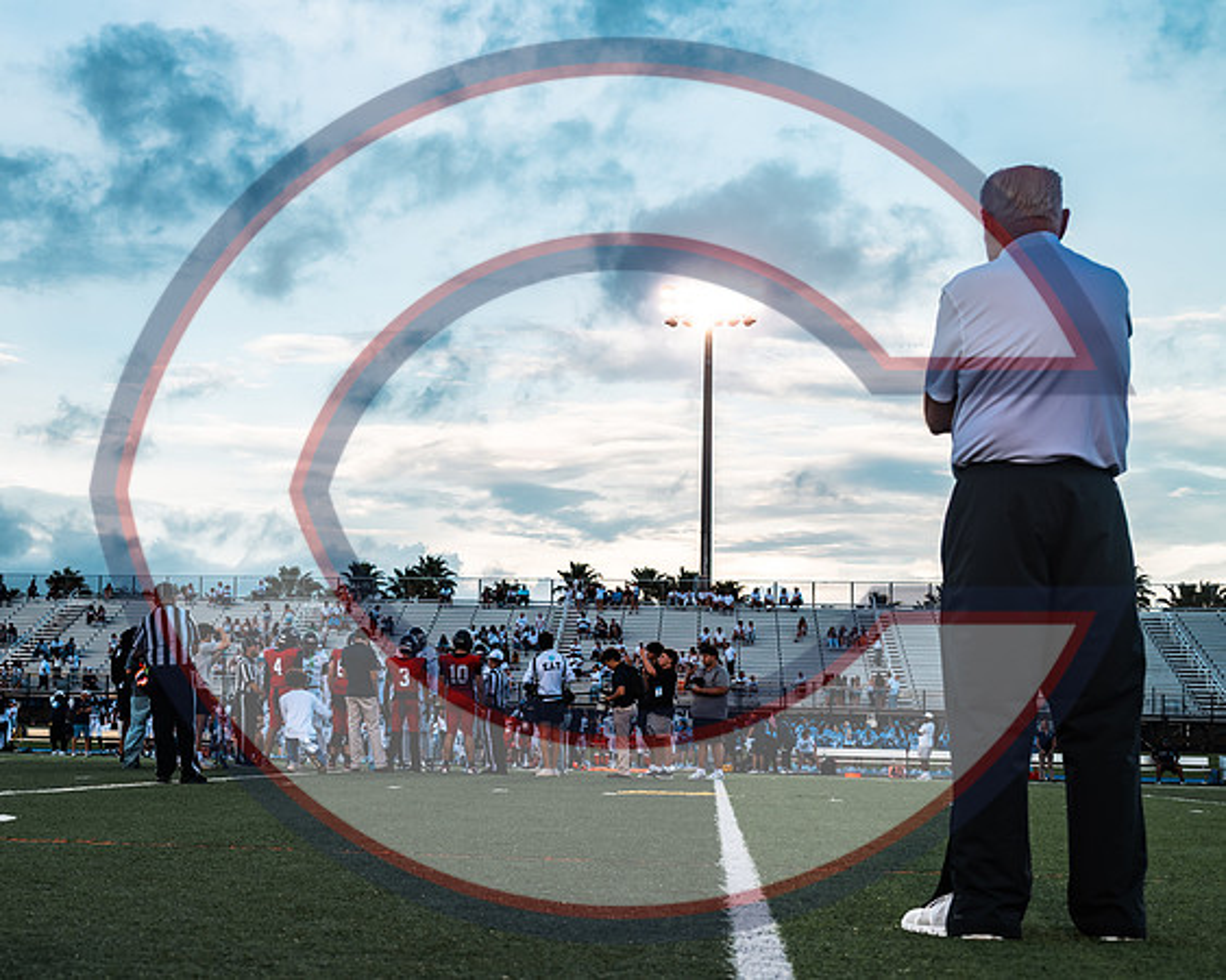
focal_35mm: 55
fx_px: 1981
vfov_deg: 27.7
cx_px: 305
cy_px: 578
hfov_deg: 33.7
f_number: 4
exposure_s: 1/200
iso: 64
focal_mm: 33.5
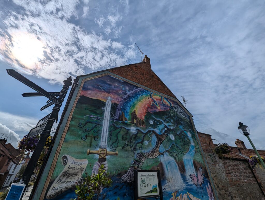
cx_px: 132
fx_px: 100
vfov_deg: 90.1
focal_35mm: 13
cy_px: 100
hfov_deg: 106.1
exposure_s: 1/12987
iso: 47
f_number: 2.2
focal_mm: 1.95
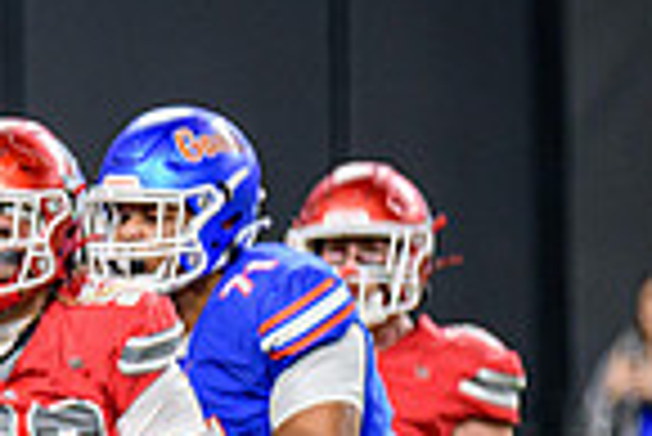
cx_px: -427
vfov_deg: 1.4
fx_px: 18075
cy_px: 753
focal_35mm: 997
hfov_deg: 2.1
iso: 1250
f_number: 2.8
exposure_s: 1/400
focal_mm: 250
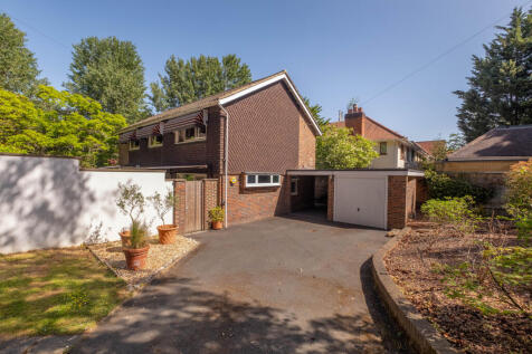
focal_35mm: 15
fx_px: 222
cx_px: 266
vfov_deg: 77.3
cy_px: 177
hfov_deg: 100.4
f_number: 6.4
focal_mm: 10
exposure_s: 1/640
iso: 400
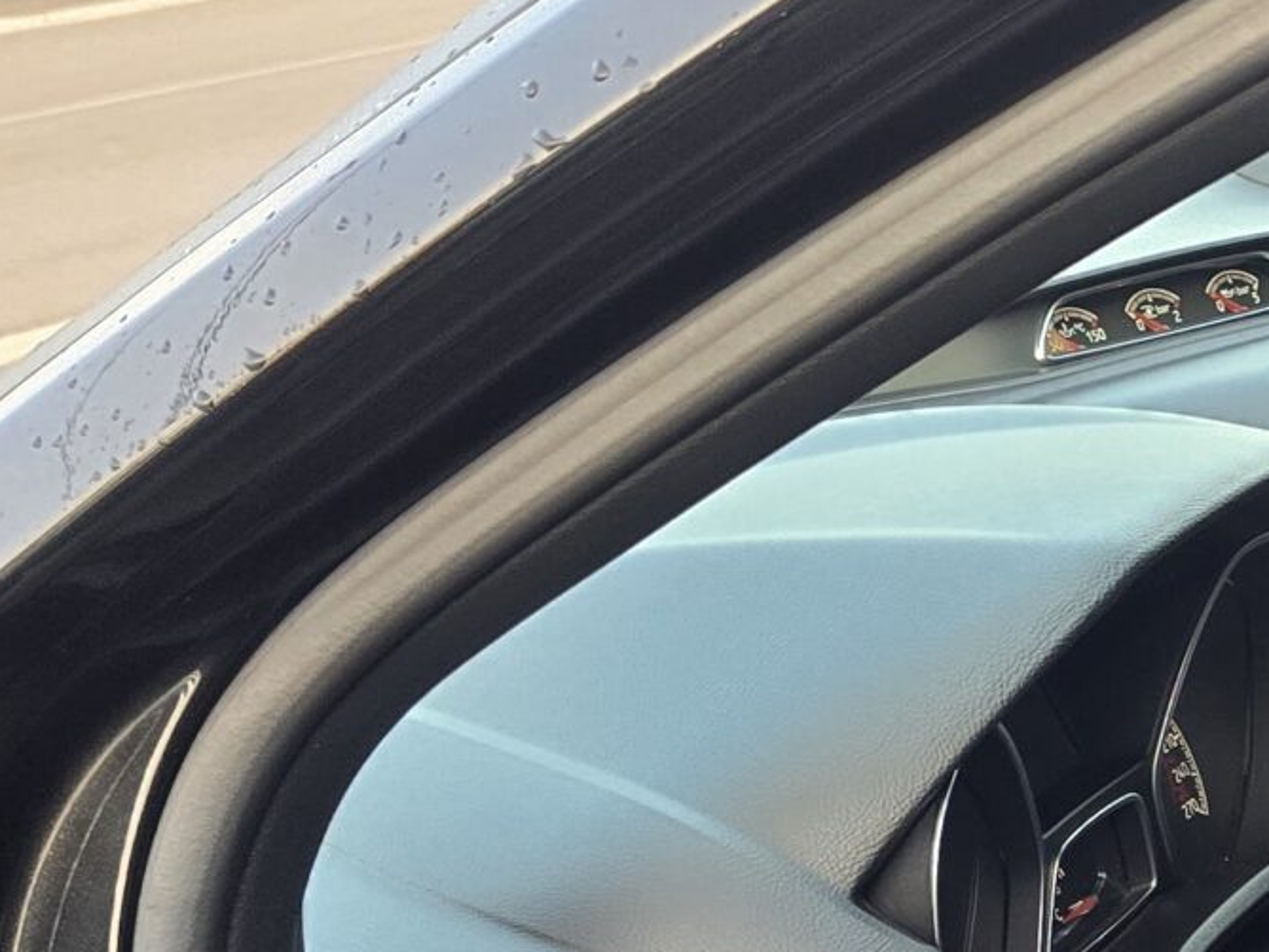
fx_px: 3227
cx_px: 2107
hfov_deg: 18.6
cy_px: 1422
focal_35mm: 88
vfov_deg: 15.5
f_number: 1.7
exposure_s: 1/120
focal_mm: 6.3
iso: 160
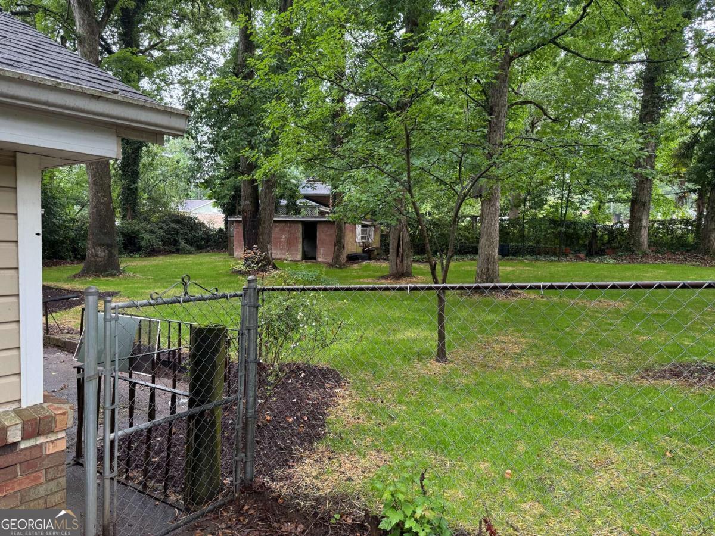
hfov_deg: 71.6
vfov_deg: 56.8
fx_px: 496
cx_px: 358
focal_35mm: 24
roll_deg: -1.2
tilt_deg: -3.2
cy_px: 268
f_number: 1.78
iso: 200
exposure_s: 1/229
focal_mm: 6.76
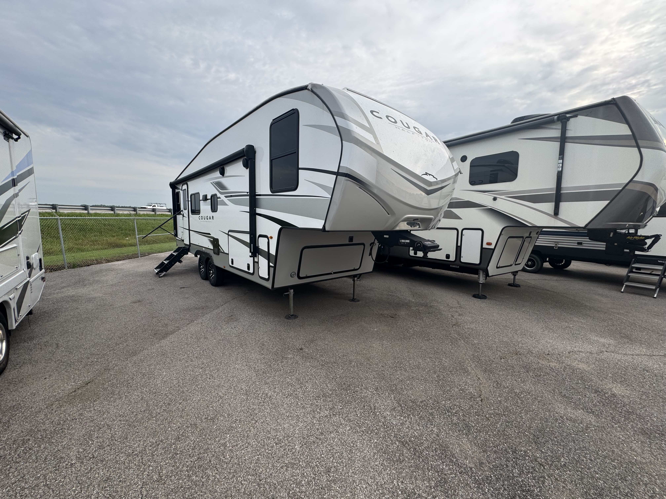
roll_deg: -2.1
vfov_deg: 85.7
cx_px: 333
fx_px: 269
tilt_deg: -7.5
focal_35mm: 14
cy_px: 250
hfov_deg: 102.1
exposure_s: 1/409
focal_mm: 2.22
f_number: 2.2
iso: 40
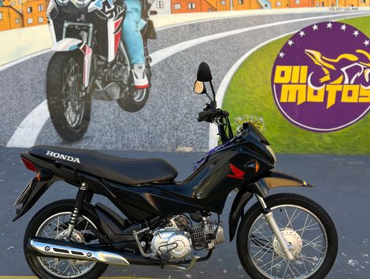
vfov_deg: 53.2
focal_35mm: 26
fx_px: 278
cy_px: 140
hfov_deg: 67.2
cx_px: 185
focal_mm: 5.7
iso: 50
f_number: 1.5
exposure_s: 1/533
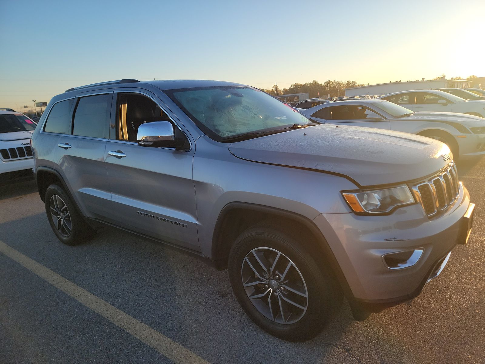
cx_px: 242
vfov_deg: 56.8
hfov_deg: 71.6
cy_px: 182
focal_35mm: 24
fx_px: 336
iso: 50
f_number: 1.8
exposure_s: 1/312
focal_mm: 6.7
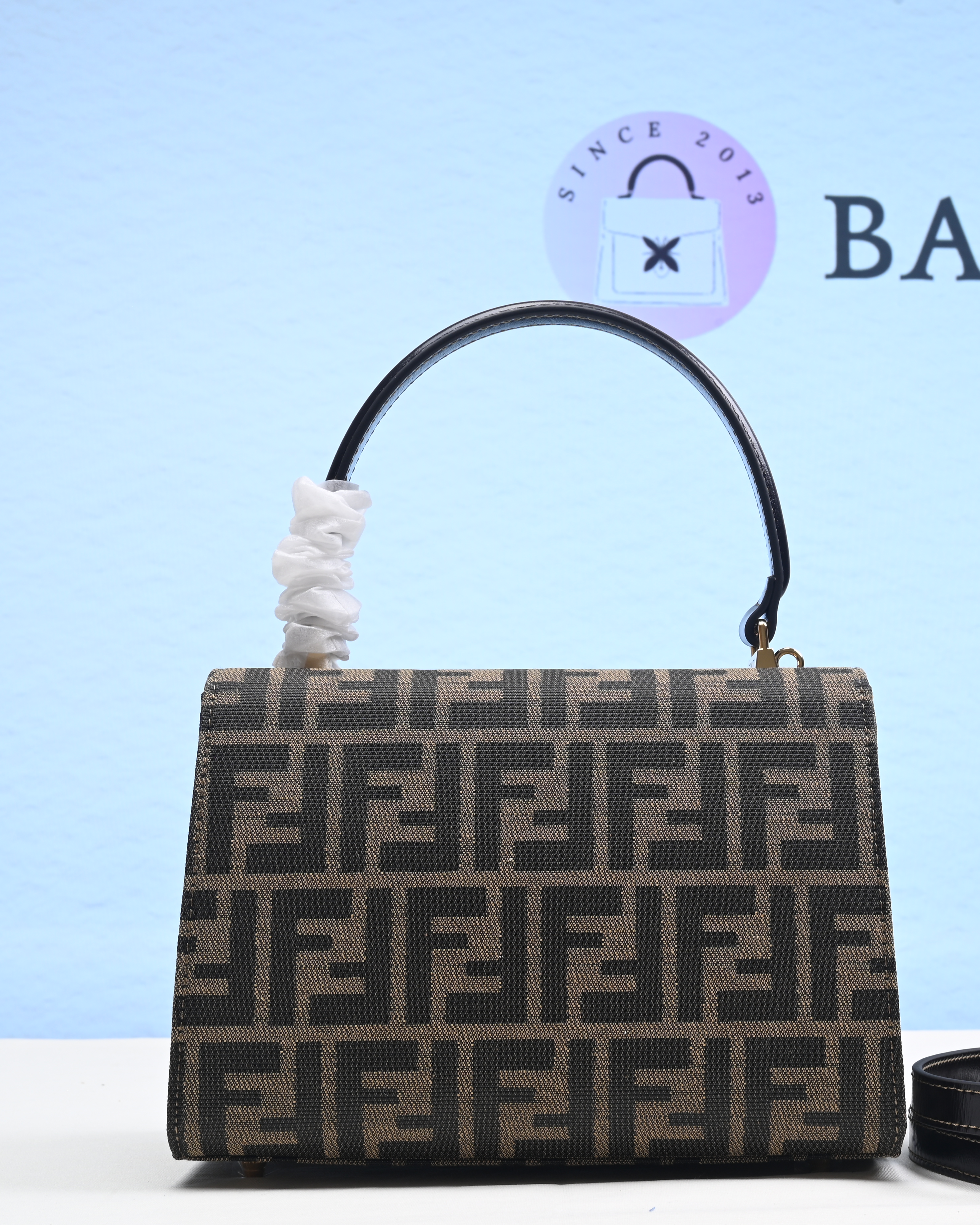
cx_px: 650
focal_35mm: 61
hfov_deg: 24.9
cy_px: 610
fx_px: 2212
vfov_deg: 31.0
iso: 100
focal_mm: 43
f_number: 16
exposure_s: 1/2
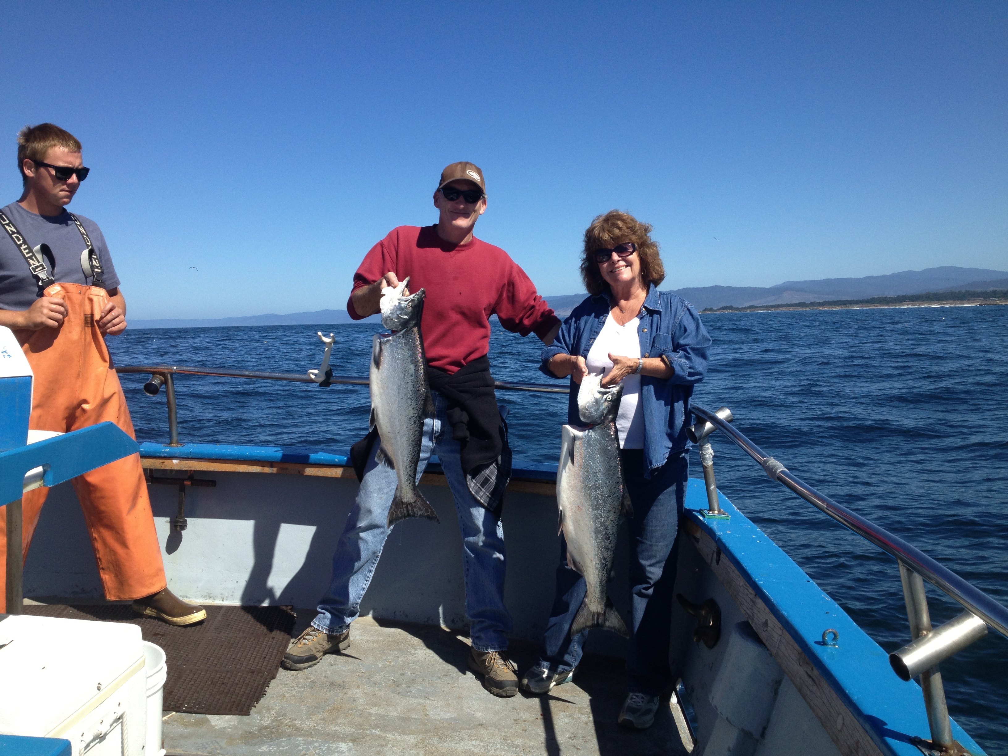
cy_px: 378
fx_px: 1019
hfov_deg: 52.6
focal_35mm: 35
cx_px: 504
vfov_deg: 40.7
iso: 50
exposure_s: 1/1493
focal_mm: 4.28
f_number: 2.4
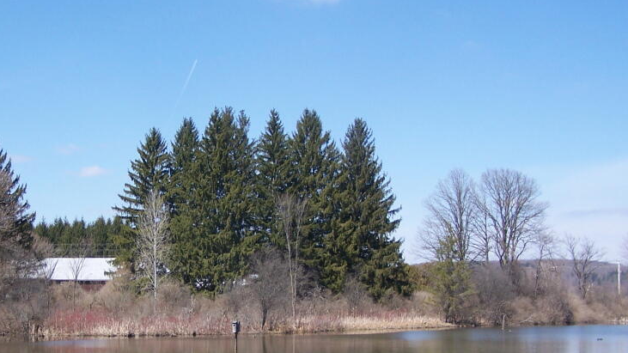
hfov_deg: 35.7
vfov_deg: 20.6
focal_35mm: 58
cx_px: 216
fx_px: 966
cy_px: 245
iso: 80
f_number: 2.8
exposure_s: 1/1000
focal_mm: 6.3
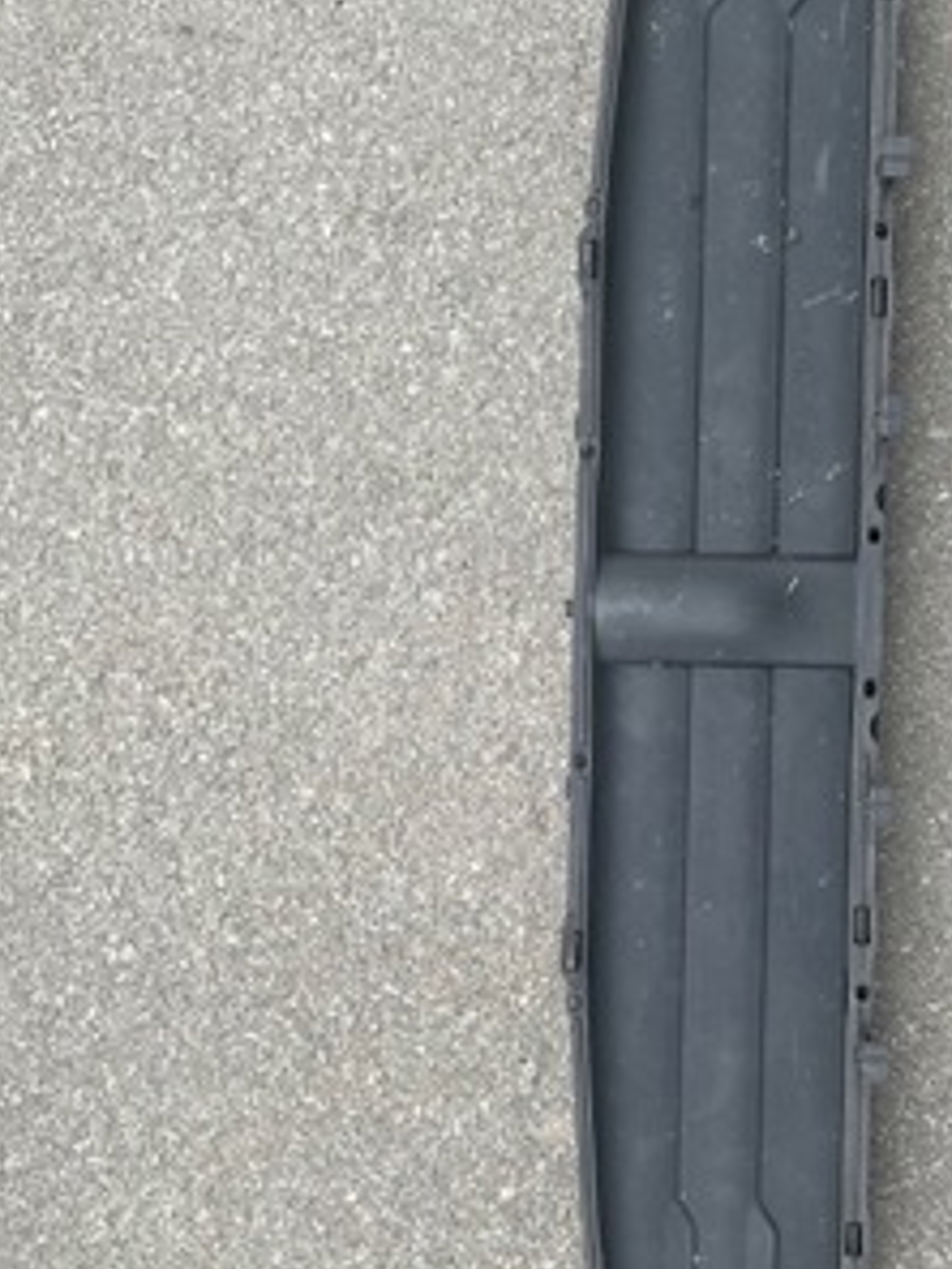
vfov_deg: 40.4
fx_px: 1723
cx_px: 699
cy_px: 686
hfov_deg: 30.4
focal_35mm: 47
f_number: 1.8
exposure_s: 1/122
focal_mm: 3
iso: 25
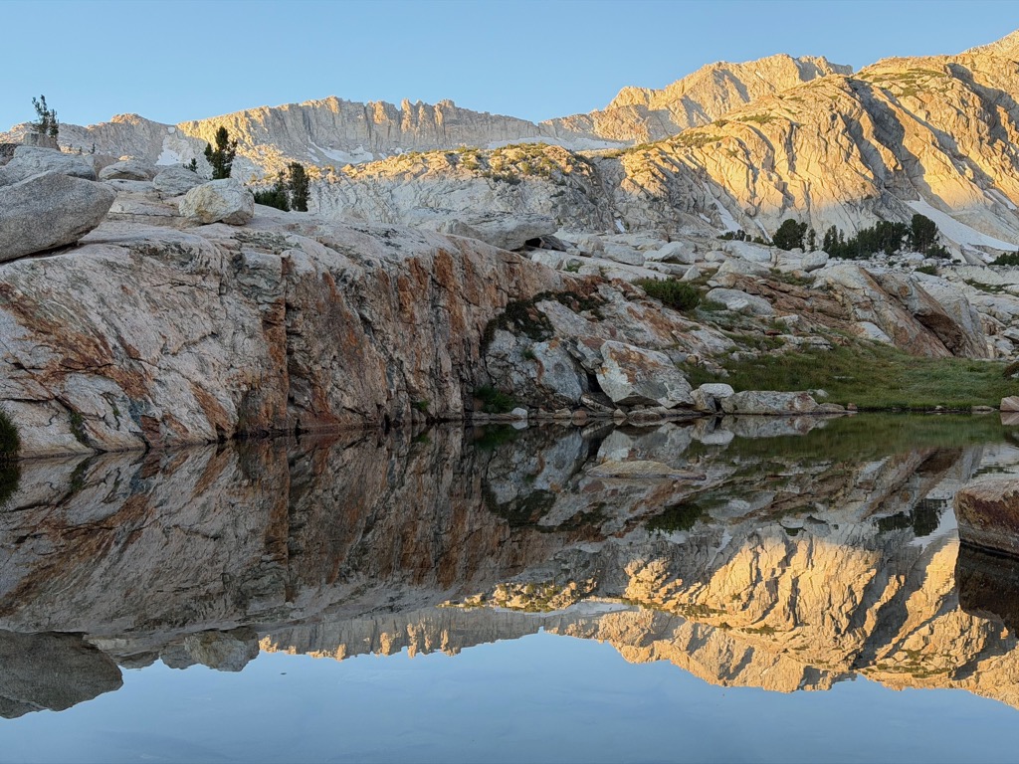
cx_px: 510
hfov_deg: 39.7
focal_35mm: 48
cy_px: 382
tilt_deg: -0.8
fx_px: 1413
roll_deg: +0.7
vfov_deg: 30.3
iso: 80
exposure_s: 1/631
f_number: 1.78
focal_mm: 6.76
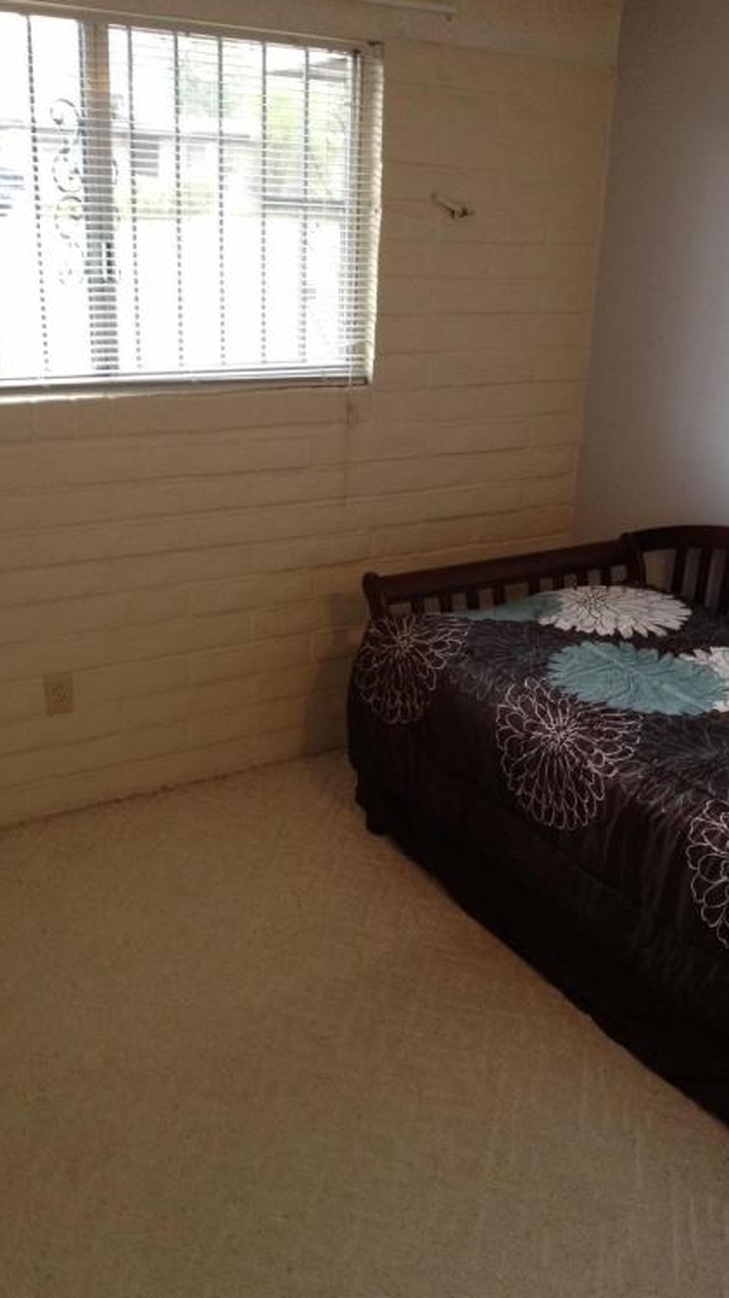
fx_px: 1341
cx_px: 454
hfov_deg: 30.3
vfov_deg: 51.6
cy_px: 646
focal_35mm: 39
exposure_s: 1/20
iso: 200
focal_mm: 4.28
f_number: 2.4
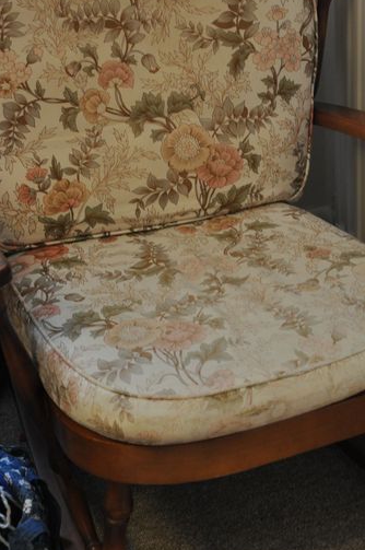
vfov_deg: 25.1
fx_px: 1235
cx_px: 223
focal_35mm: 81
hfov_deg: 16.8
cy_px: 236
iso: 800
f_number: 4.5
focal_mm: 38
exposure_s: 1/10
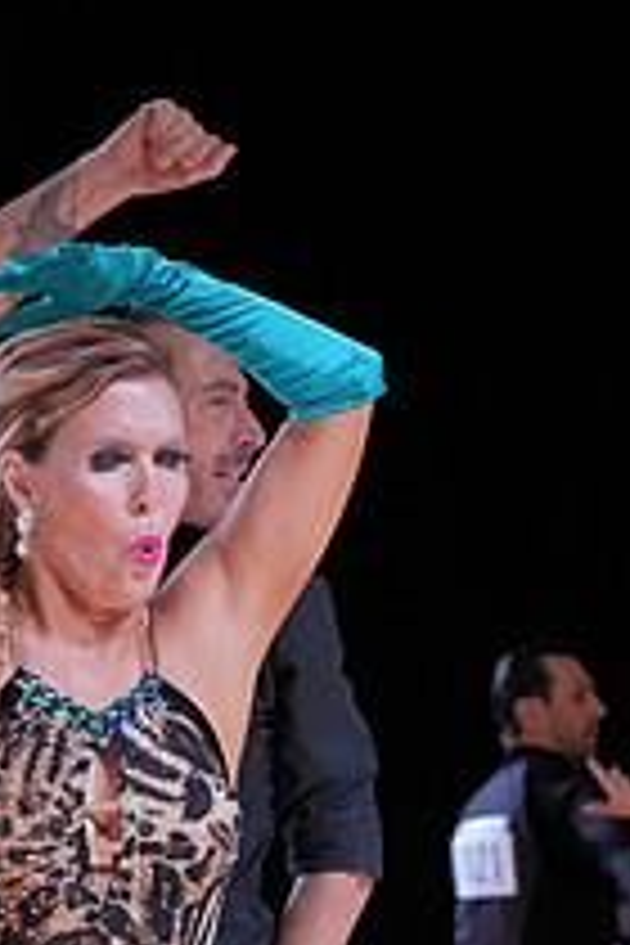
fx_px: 6877
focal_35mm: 262
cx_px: 101
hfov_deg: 5.2
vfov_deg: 7.8
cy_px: 1174
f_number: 6.3
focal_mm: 95
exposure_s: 1/400
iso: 2000
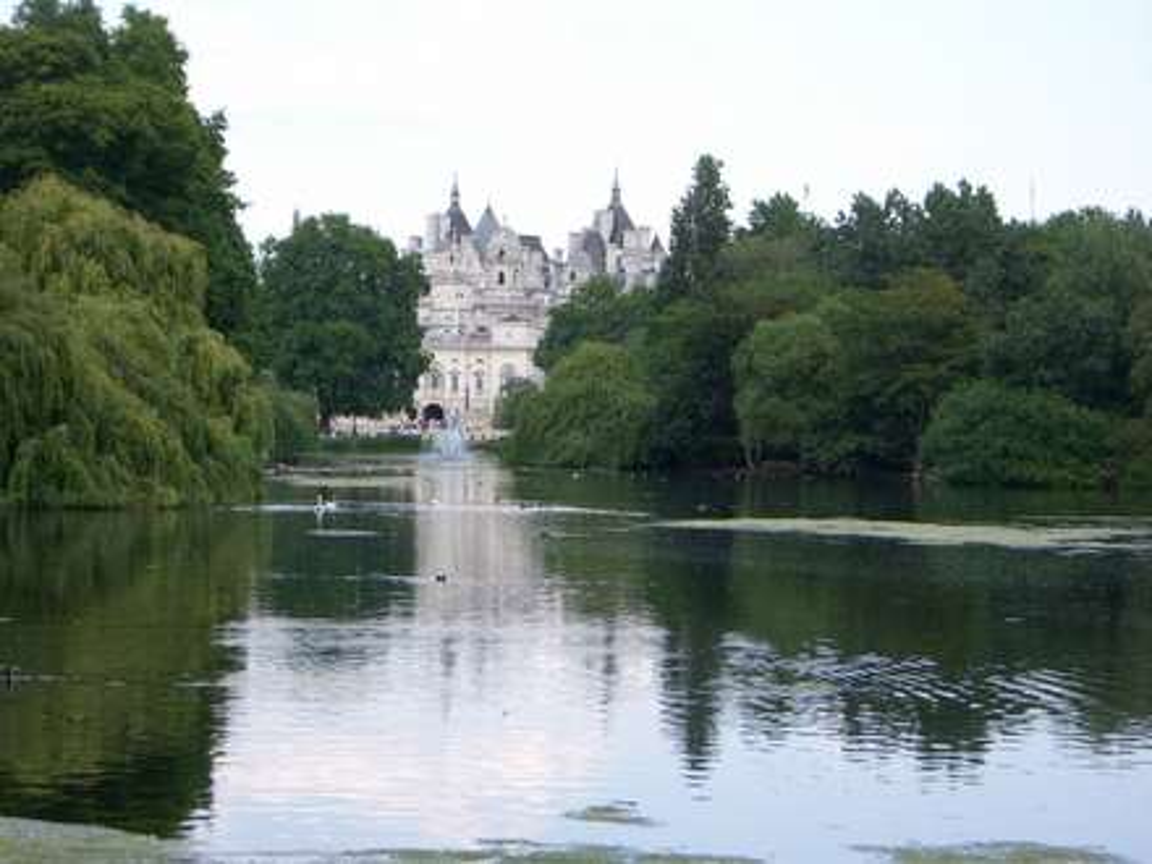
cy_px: 432
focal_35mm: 114
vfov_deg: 13.0
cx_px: 576
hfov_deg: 17.3
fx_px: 3794
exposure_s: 1/160
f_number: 5.2
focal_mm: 18.6
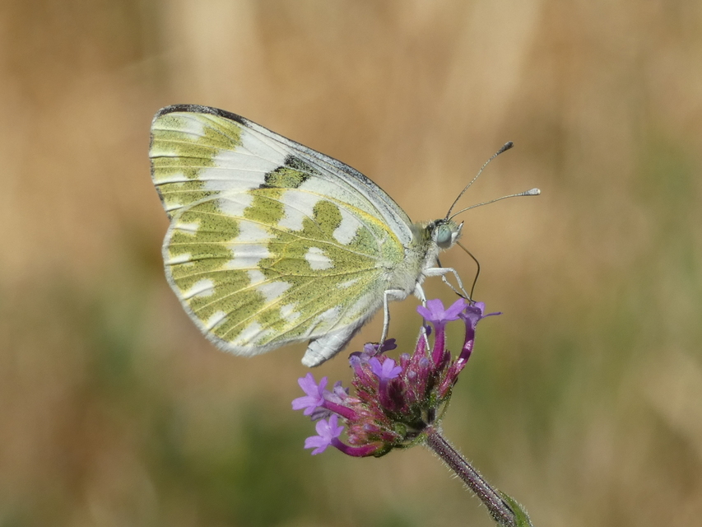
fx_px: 7342
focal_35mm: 362
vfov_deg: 4.1
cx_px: 351
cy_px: 264
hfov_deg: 5.5
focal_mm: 64.9
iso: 80
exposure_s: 1/250
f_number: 5.6
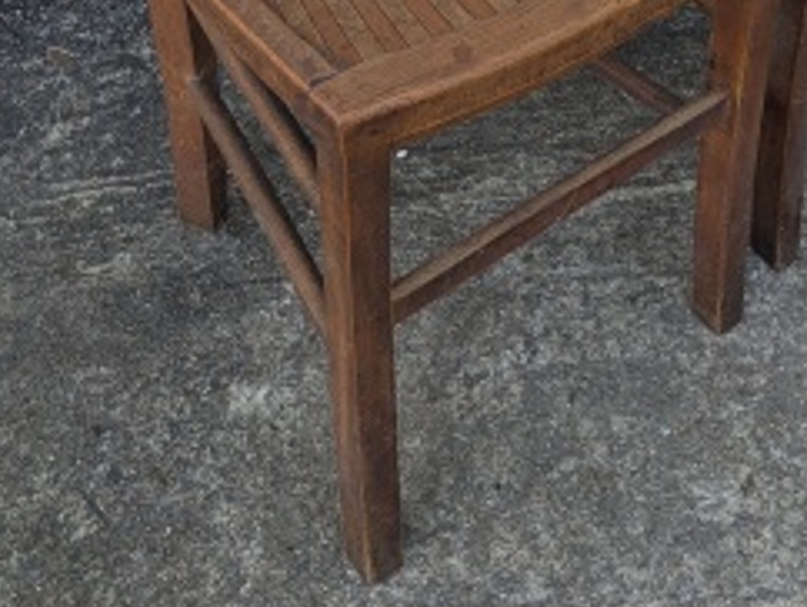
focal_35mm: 66
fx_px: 1540
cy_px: -80
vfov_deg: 21.1
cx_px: 564
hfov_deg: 29.1
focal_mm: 5.43
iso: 93
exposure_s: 1/297
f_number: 1.89
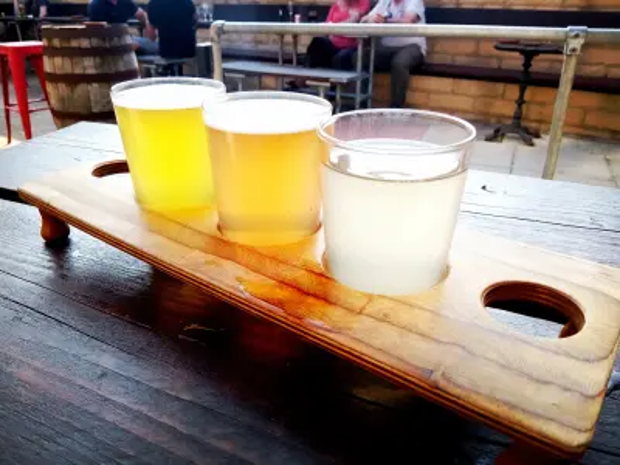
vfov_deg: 49.7
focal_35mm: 28
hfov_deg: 63.4
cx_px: 310
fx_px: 502
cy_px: 232
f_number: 2
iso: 111
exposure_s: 1/323
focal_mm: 3.54
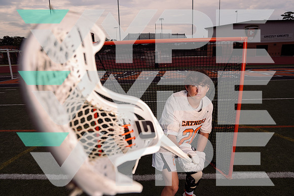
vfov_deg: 53.2
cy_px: 98
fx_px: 196
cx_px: 147
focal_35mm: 24
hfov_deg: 73.7
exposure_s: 1/250
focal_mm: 24
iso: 50
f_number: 7.1
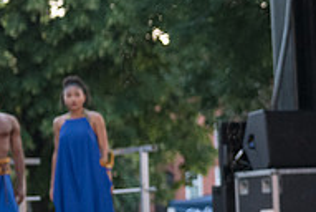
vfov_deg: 7.8
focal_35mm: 176
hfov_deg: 11.3
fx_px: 1547
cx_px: 447
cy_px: 59
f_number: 2.8
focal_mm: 58
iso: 3200
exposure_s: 1/640
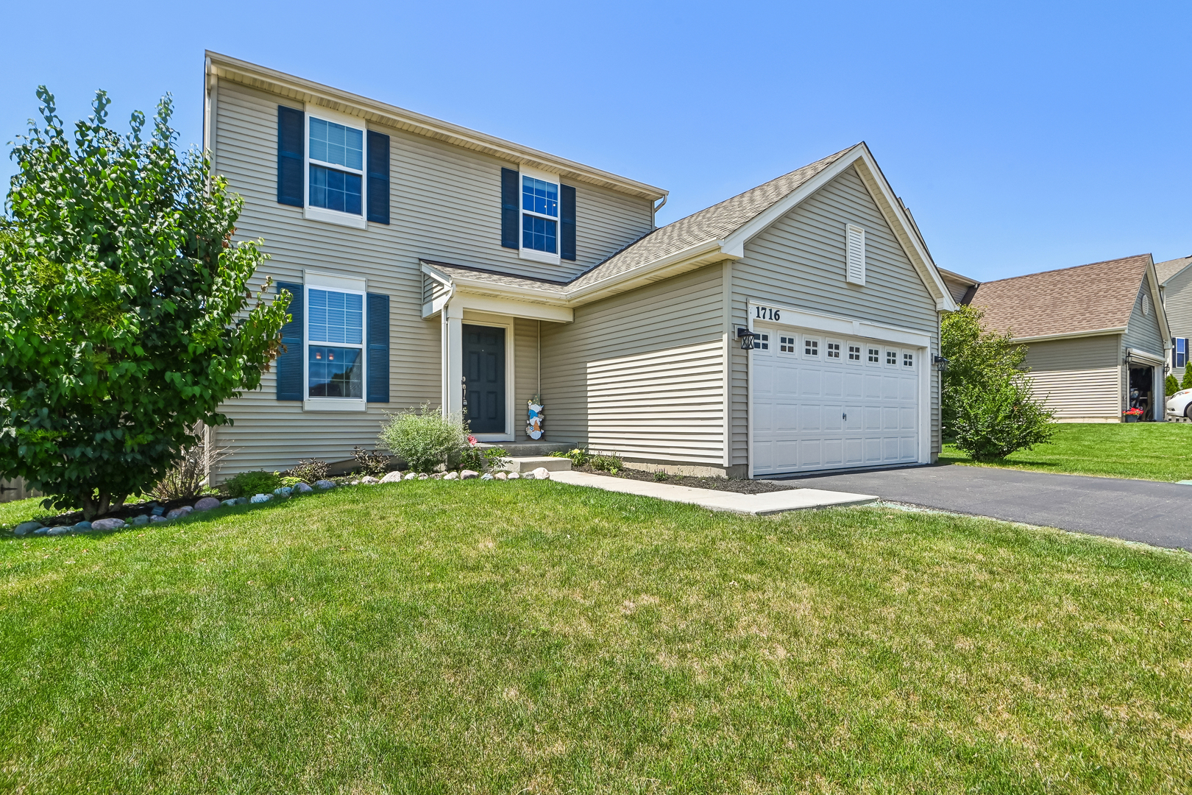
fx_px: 530
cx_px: 596
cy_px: 398
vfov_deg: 73.7
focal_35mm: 16
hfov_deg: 96.7
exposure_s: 1/320
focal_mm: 16
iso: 400
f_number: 13
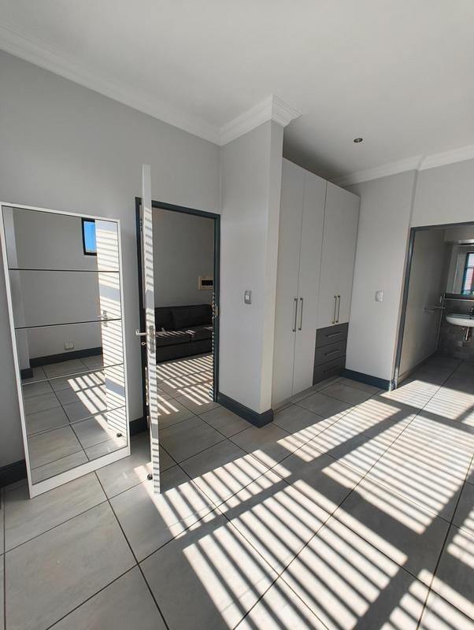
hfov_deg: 85.8
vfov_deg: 102.0
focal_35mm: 14
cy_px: 315
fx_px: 255
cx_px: 237
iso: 100
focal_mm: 2.15
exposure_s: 1/359
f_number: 2.2
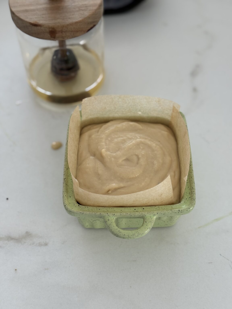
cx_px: 116
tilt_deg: -52.7
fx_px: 429
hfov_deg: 30.3
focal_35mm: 48
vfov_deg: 39.7
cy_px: 154
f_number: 1.78
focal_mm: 6.76
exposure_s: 1/121
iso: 64
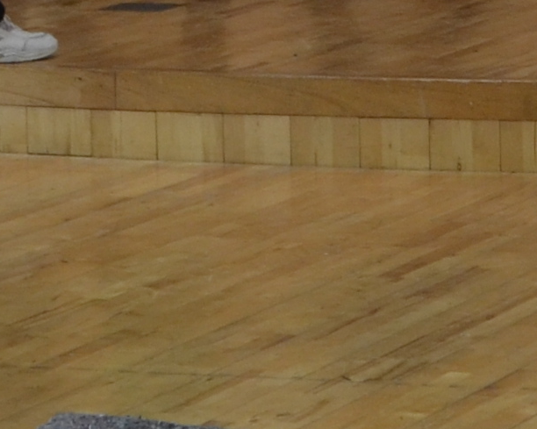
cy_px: -358
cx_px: 648
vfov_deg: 6.1
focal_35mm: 249
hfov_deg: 7.7
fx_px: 3955
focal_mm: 22
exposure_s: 1/60
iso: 400
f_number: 4
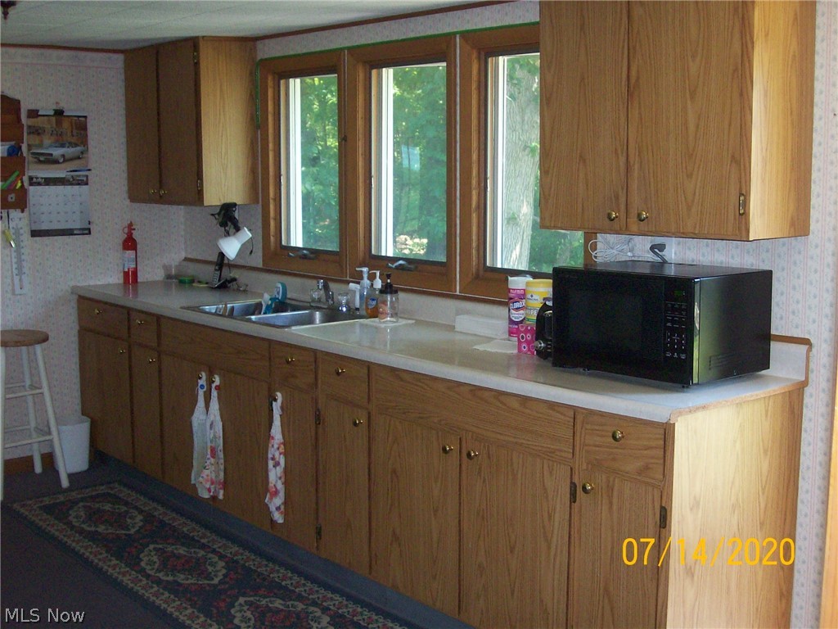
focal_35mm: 45
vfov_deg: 32.2
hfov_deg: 42.1
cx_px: 419
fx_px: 1089
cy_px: 314
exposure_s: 1/36.6
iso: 140
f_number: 3
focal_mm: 7.6
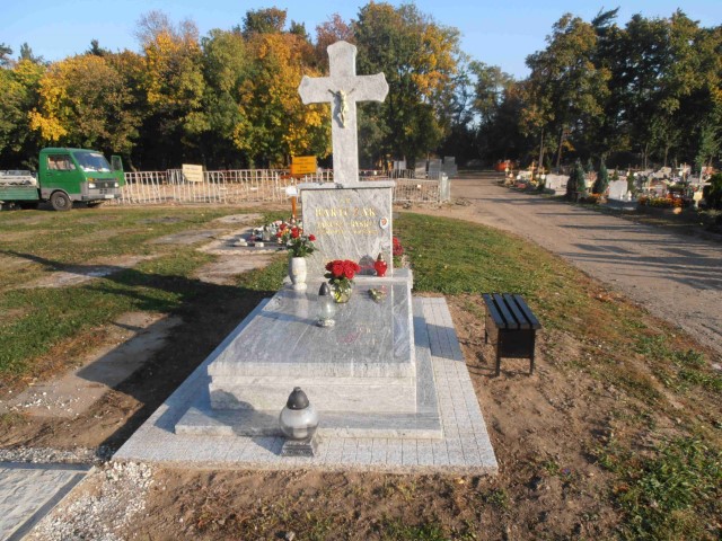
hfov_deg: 71.6
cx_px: 361
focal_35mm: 24
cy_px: 270
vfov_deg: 56.8
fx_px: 501
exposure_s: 1/640
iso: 80
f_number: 3
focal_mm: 4.2
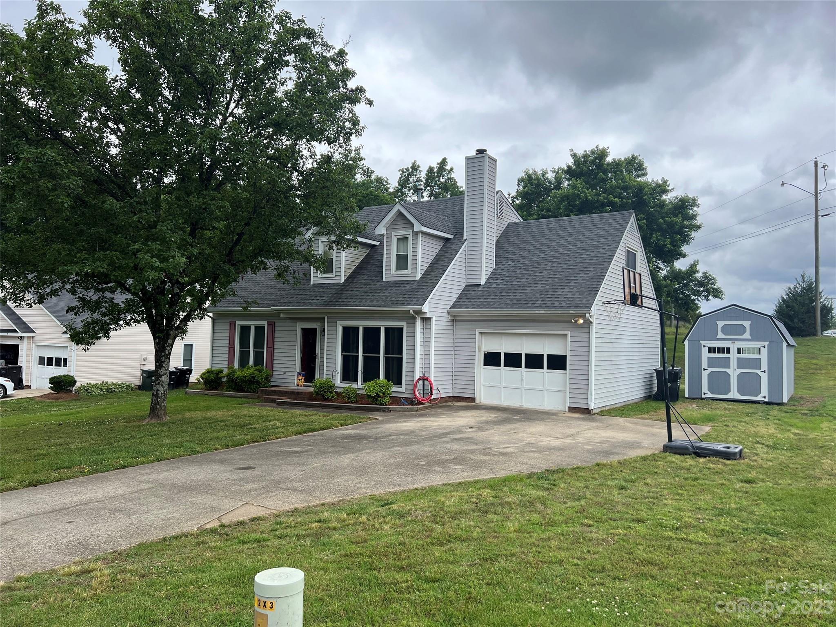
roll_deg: -1.3
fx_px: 628
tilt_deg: +2.0
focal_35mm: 26
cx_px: 418
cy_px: 314
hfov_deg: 67.3
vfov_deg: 53.1
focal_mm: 5.7
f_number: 1.5
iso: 50
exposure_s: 1/1972
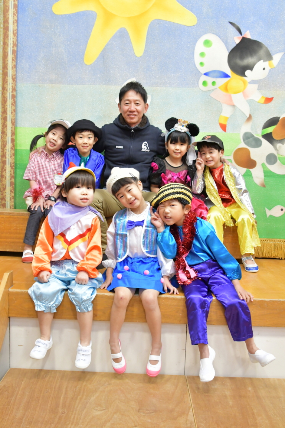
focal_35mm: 36
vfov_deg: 53.1
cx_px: 142
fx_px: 427
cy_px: 214
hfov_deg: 36.9
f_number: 5.6
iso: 4000
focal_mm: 24
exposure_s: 1/125
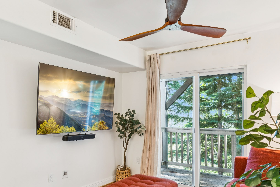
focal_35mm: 30
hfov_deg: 61.4
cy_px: 119
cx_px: 113
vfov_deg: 43.2
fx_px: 233
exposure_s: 2
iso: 100
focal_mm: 17
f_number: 13
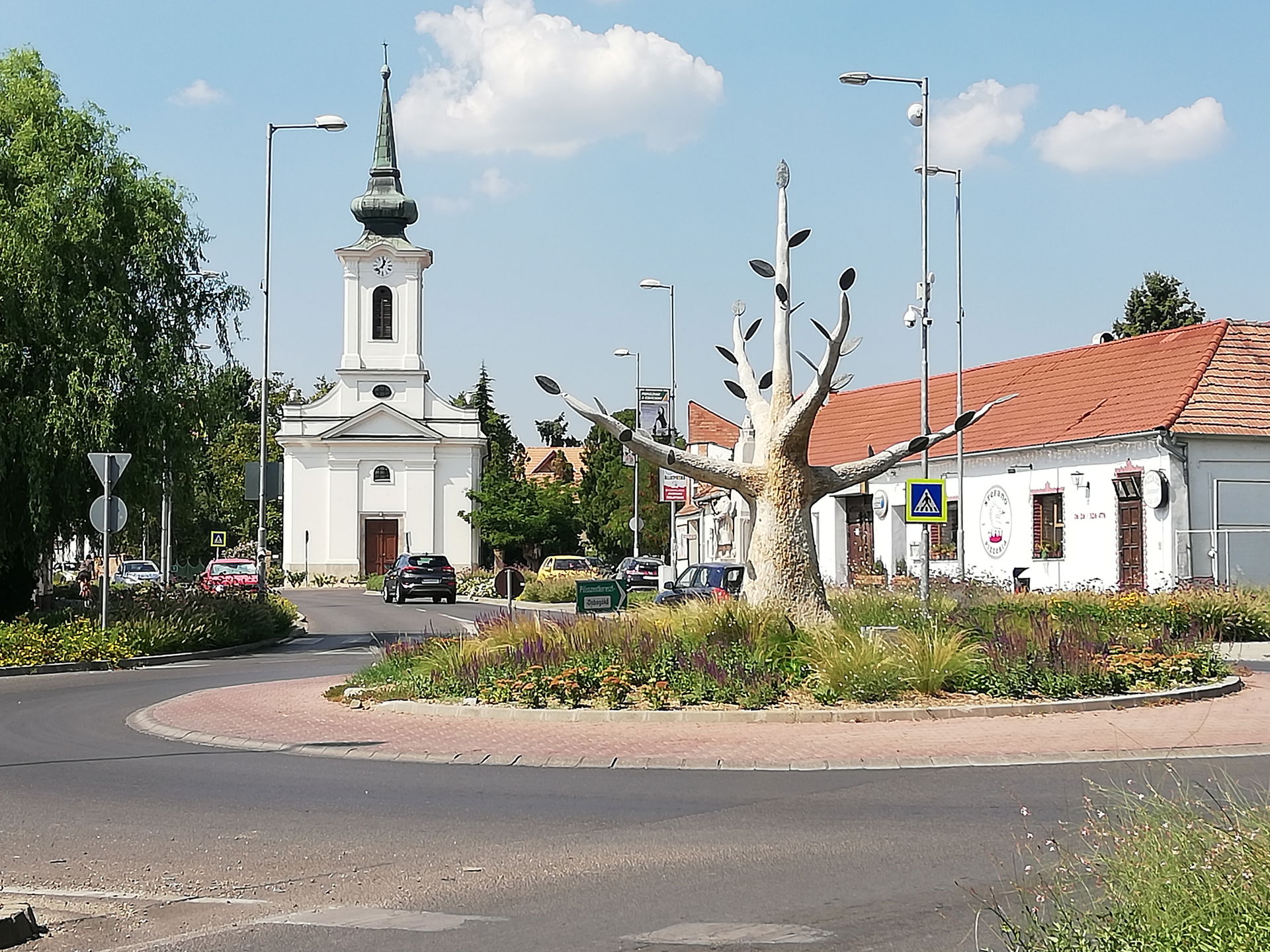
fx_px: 2458
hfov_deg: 29.0
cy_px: 476
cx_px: 635
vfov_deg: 21.9
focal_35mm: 67
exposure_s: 1/903
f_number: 2.2
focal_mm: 3.81
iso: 50
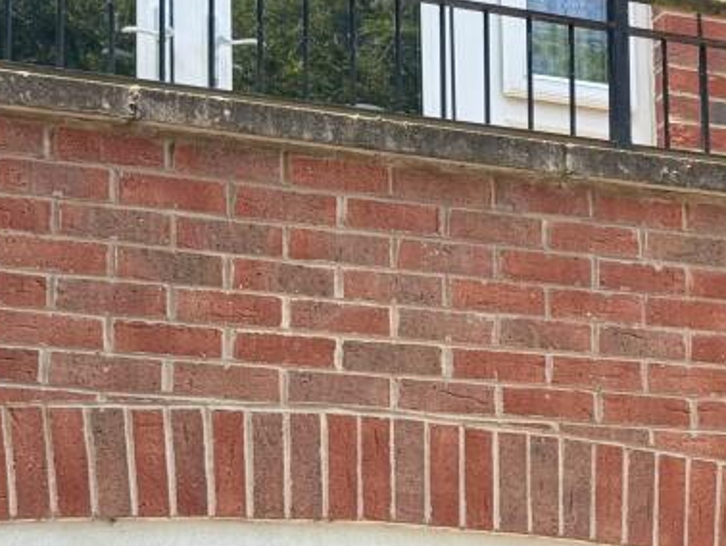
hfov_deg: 14.6
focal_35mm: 130
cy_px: 444
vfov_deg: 11.4
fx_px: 2728
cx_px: 928
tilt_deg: +11.5
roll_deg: +2.6
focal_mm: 6.76
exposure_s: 1/715
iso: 64
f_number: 1.78
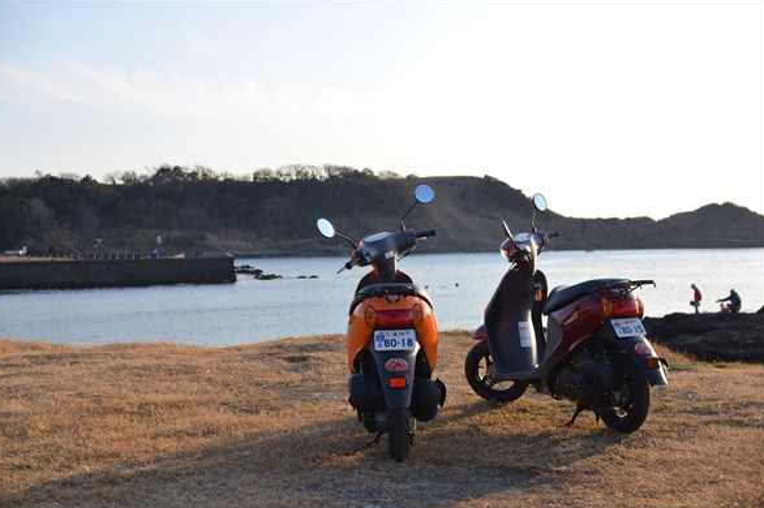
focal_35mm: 46
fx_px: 976
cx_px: 379
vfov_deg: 29.2
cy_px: 257
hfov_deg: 42.8
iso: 800
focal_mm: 30
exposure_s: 1/4000
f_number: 5
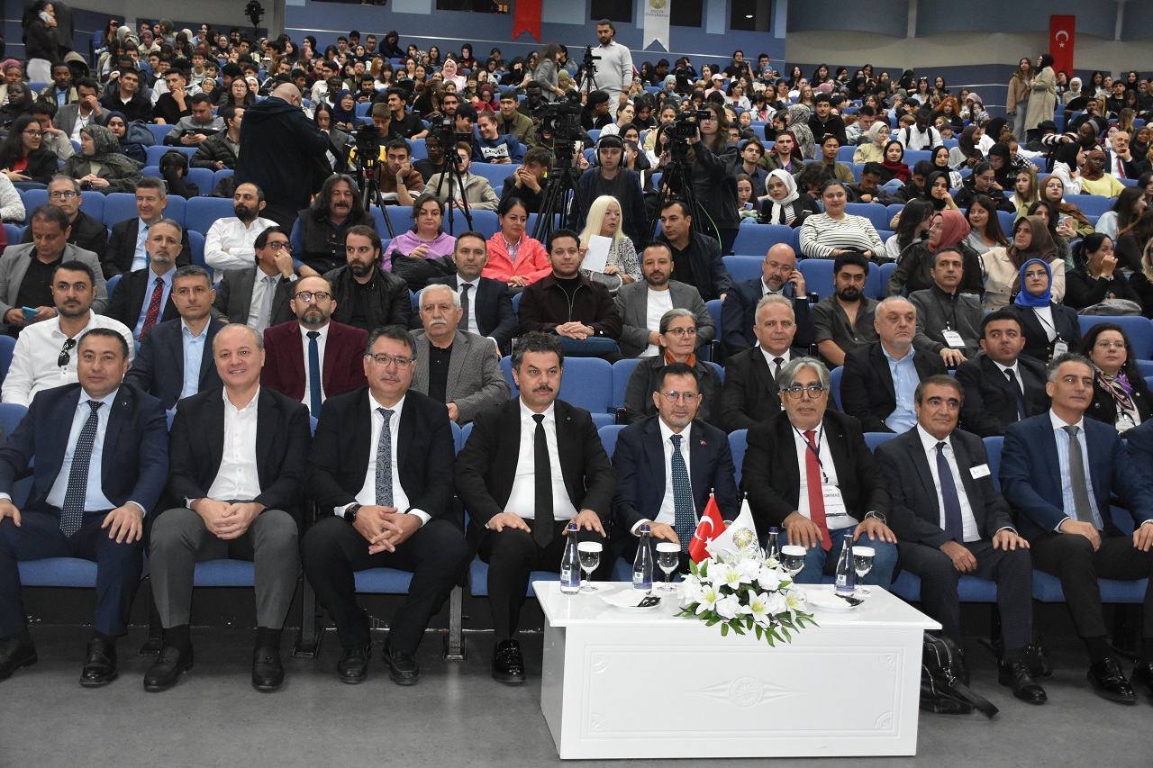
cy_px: 384
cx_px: 576
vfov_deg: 34.2
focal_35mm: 39
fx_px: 1249
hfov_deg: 49.6
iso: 2500
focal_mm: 26
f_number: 3.8
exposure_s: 1/60
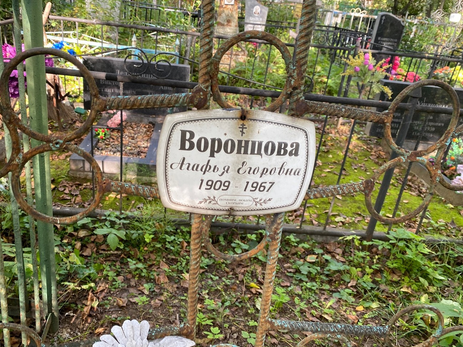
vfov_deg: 48.2
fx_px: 388
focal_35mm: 29
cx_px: 211
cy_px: 179
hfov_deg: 61.6
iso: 80
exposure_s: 1/121
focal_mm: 4.25
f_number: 1.8
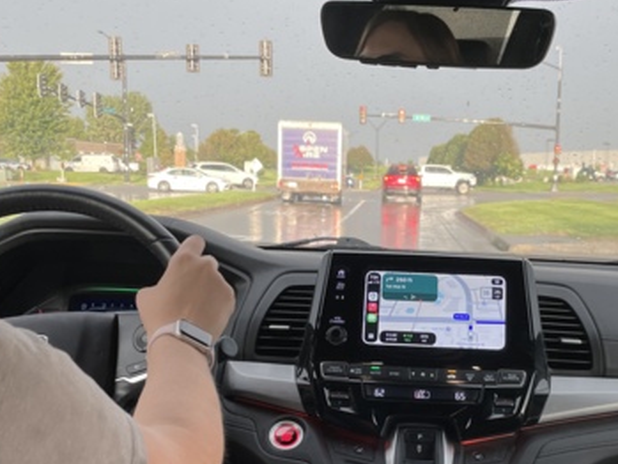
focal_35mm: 54
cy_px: 356
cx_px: 417
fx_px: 964
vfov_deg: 26.6
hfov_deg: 35.2
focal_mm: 4.2
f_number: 1.6
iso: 32
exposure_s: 1/123
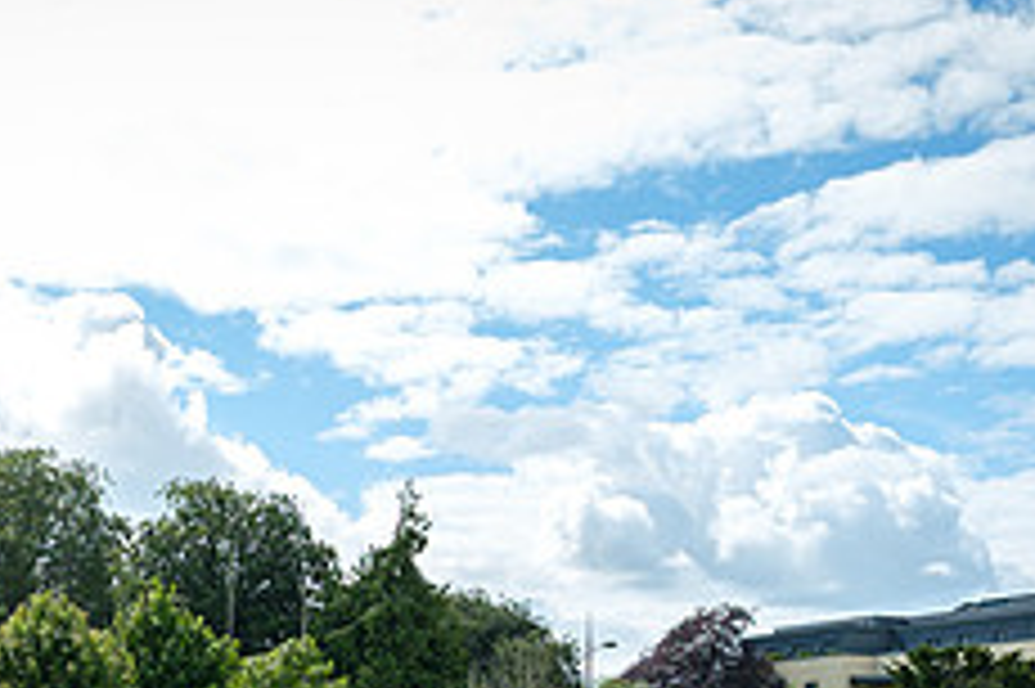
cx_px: 100
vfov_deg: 20.4
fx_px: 1781
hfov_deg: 30.9
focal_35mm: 62
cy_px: 834
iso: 160
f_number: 4
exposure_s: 1/500
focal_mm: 16
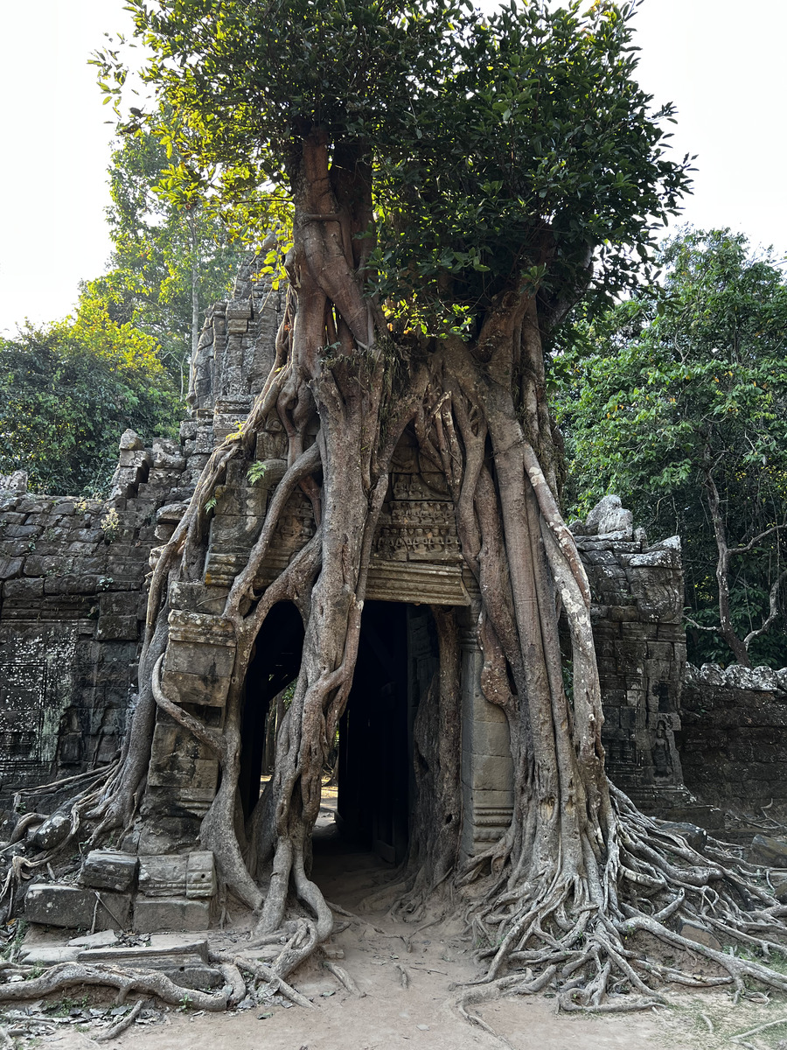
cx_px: 394
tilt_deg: +14.7
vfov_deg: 67.3
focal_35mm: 26
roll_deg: -1.0
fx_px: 788
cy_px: 525
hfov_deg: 53.1
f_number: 1.5
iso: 40
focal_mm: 5.7
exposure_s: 1/184
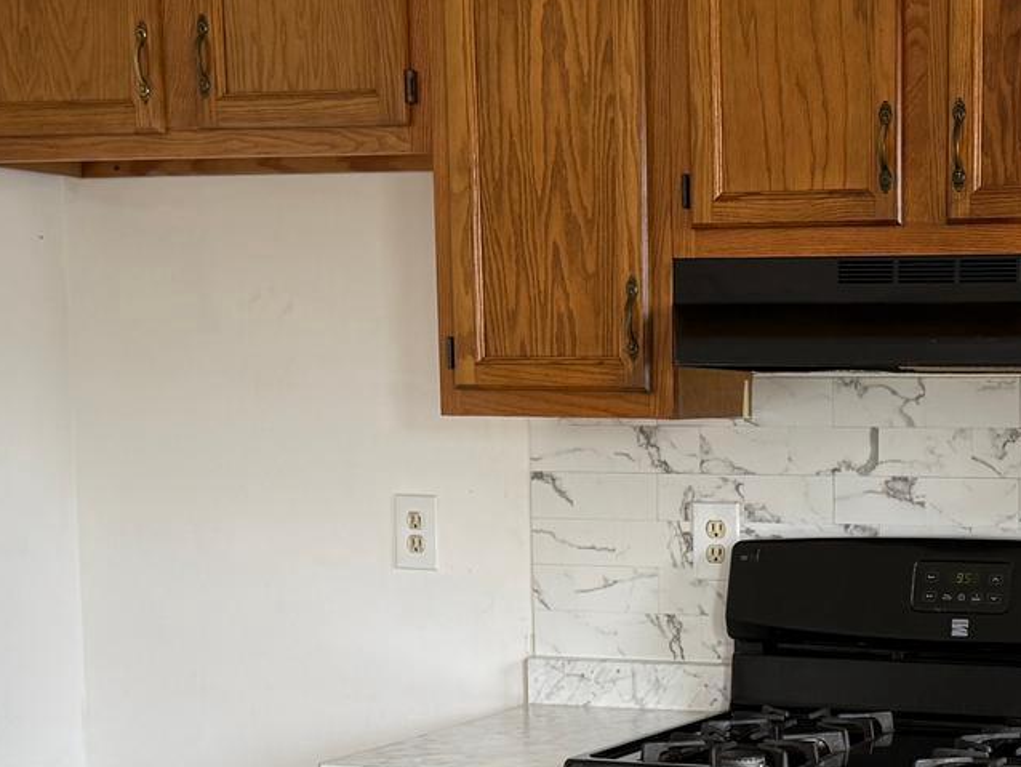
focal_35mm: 77
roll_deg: -0.4
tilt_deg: -6.8
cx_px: 863
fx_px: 2272
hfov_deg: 24.8
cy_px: 677
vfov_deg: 18.9
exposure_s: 1/121
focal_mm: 6.76
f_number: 1.78
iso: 125
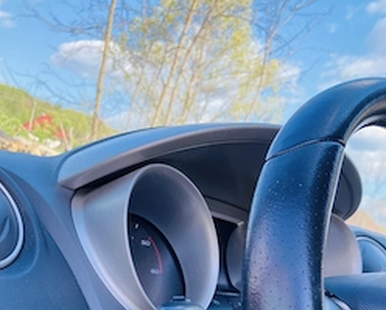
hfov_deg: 41.8
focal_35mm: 44
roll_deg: -13.0
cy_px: 293
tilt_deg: -7.4
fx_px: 503
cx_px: 159
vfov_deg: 32.1
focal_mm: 3.99
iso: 20
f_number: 1.8
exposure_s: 1/199
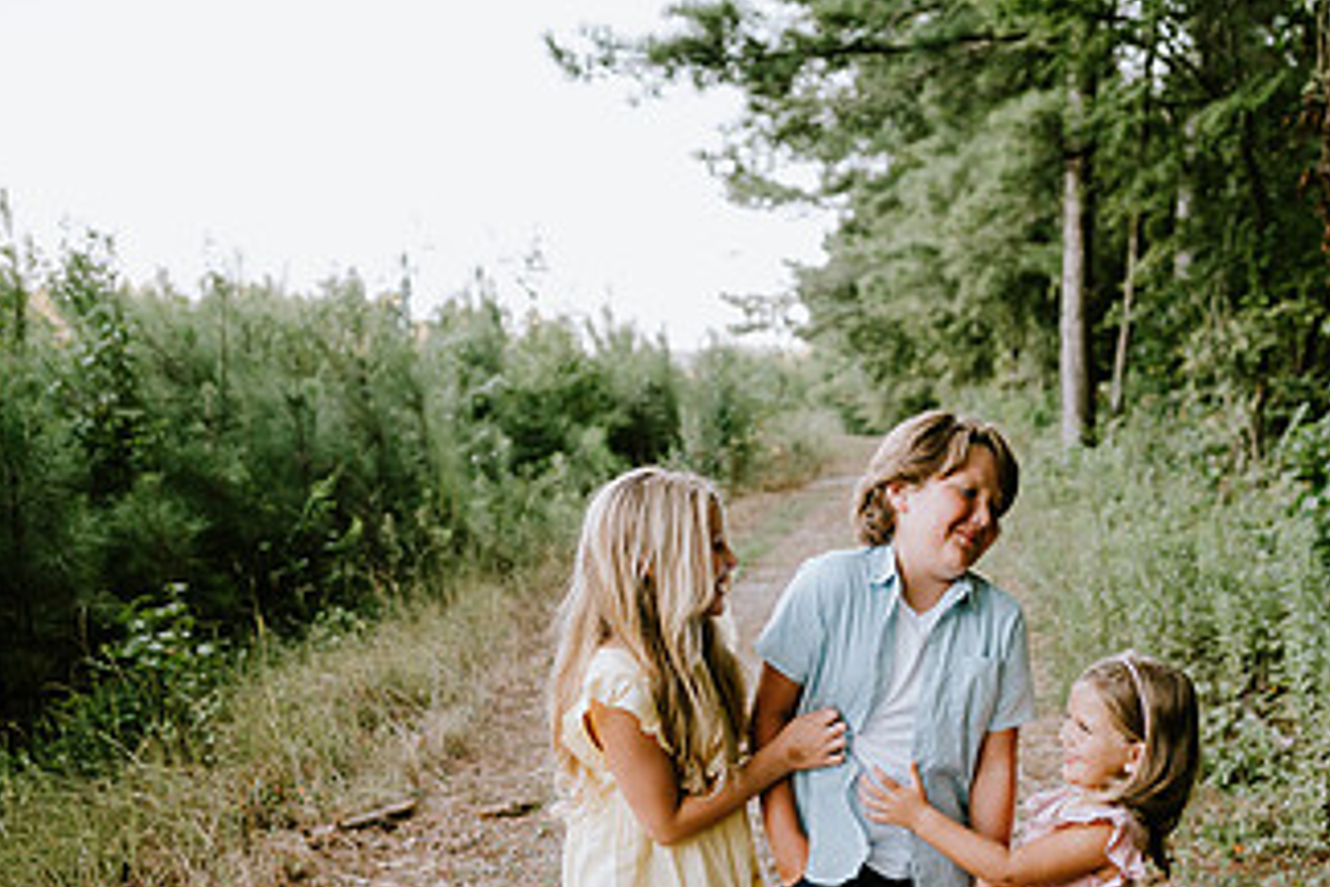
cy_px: 786
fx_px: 1588
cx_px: 870
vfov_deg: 30.0
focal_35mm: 43
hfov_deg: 44.9
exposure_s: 1/320
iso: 320
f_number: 2.2
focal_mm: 24
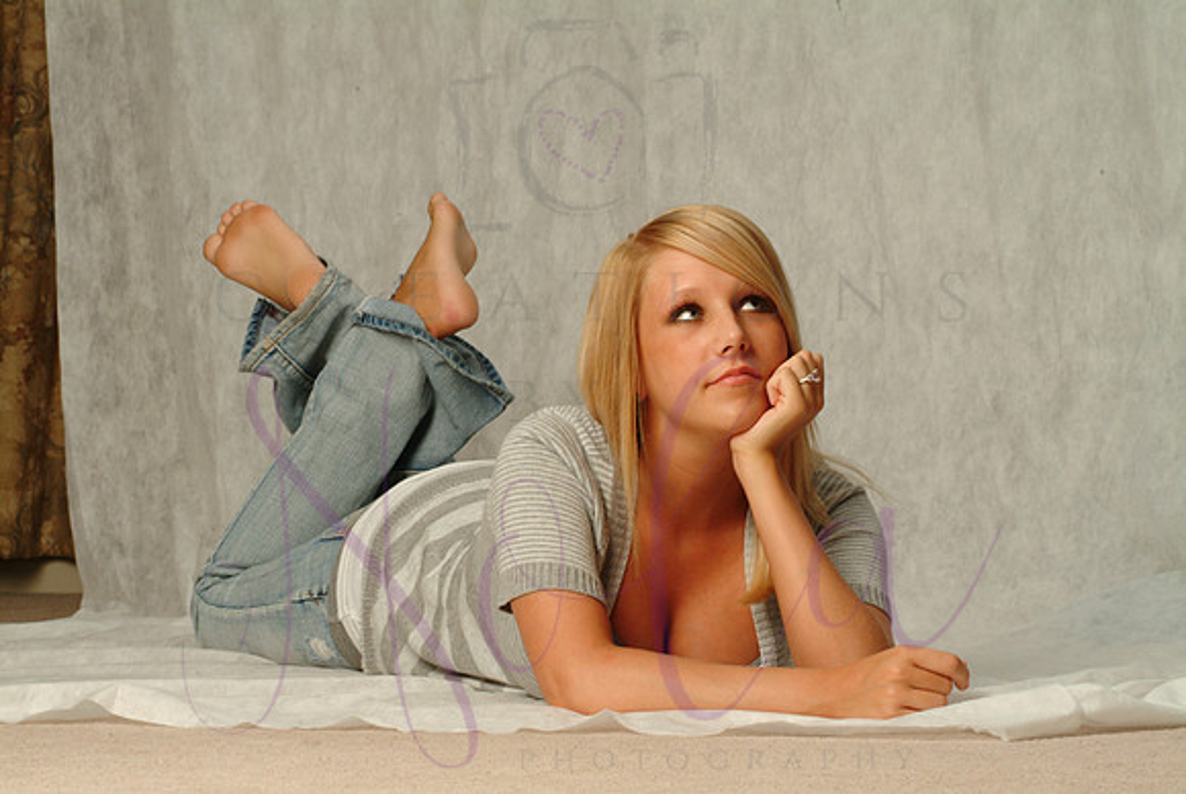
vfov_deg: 10.7
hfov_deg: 15.9
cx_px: 593
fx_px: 4254
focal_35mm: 129
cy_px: 397
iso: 400
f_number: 13
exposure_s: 1/125
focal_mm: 86
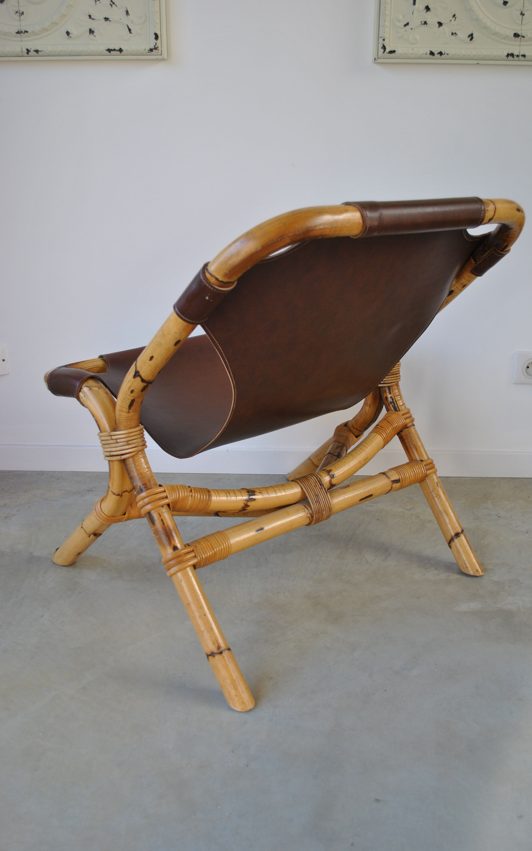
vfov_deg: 56.7
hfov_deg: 37.3
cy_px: 427
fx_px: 789
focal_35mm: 34
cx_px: 281
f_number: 5
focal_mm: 22
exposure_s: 1/100
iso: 200
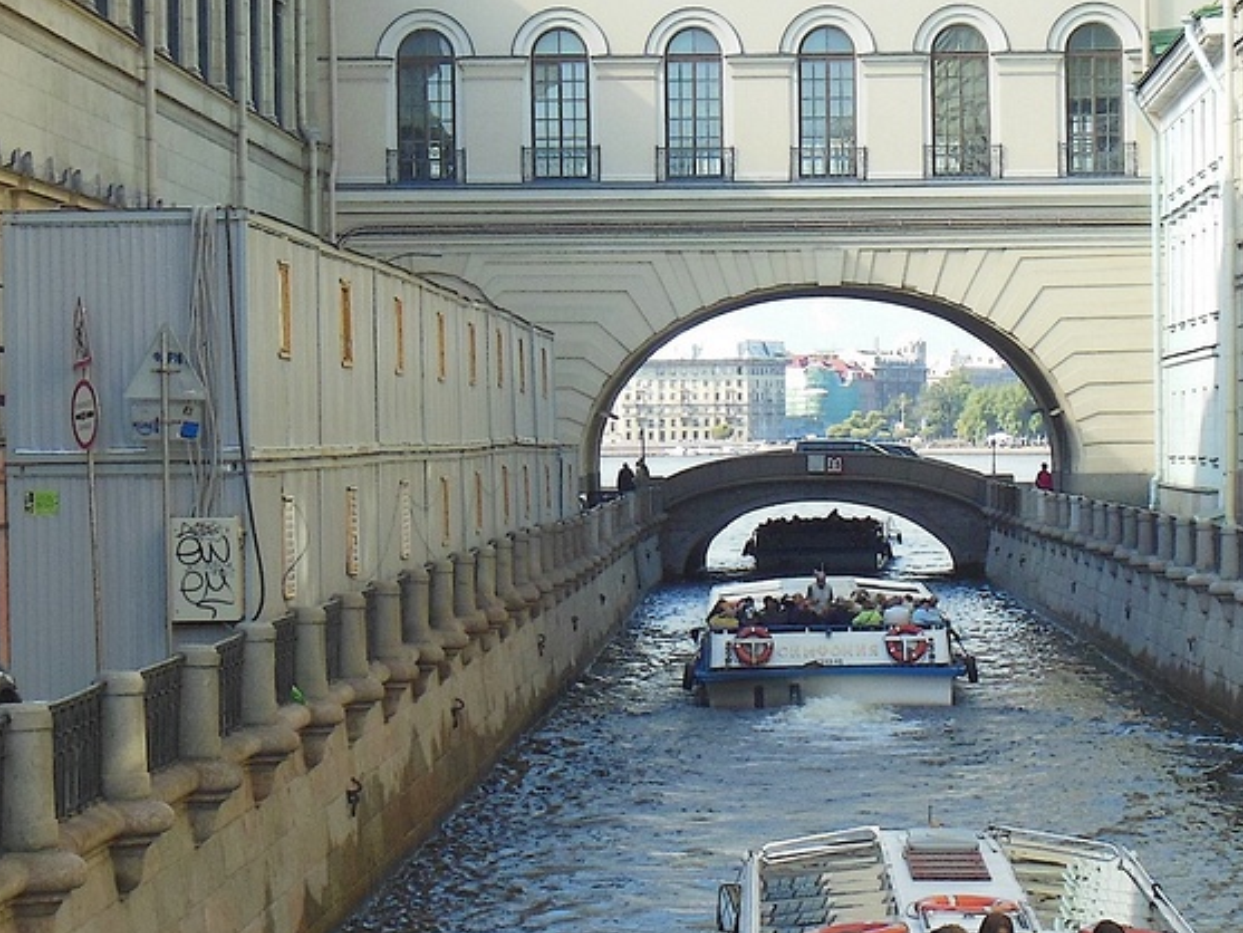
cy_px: 812
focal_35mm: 79
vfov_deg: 18.4
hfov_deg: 24.1
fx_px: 2837
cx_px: 1071
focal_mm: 7.7
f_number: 3.8
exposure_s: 1/320
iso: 125
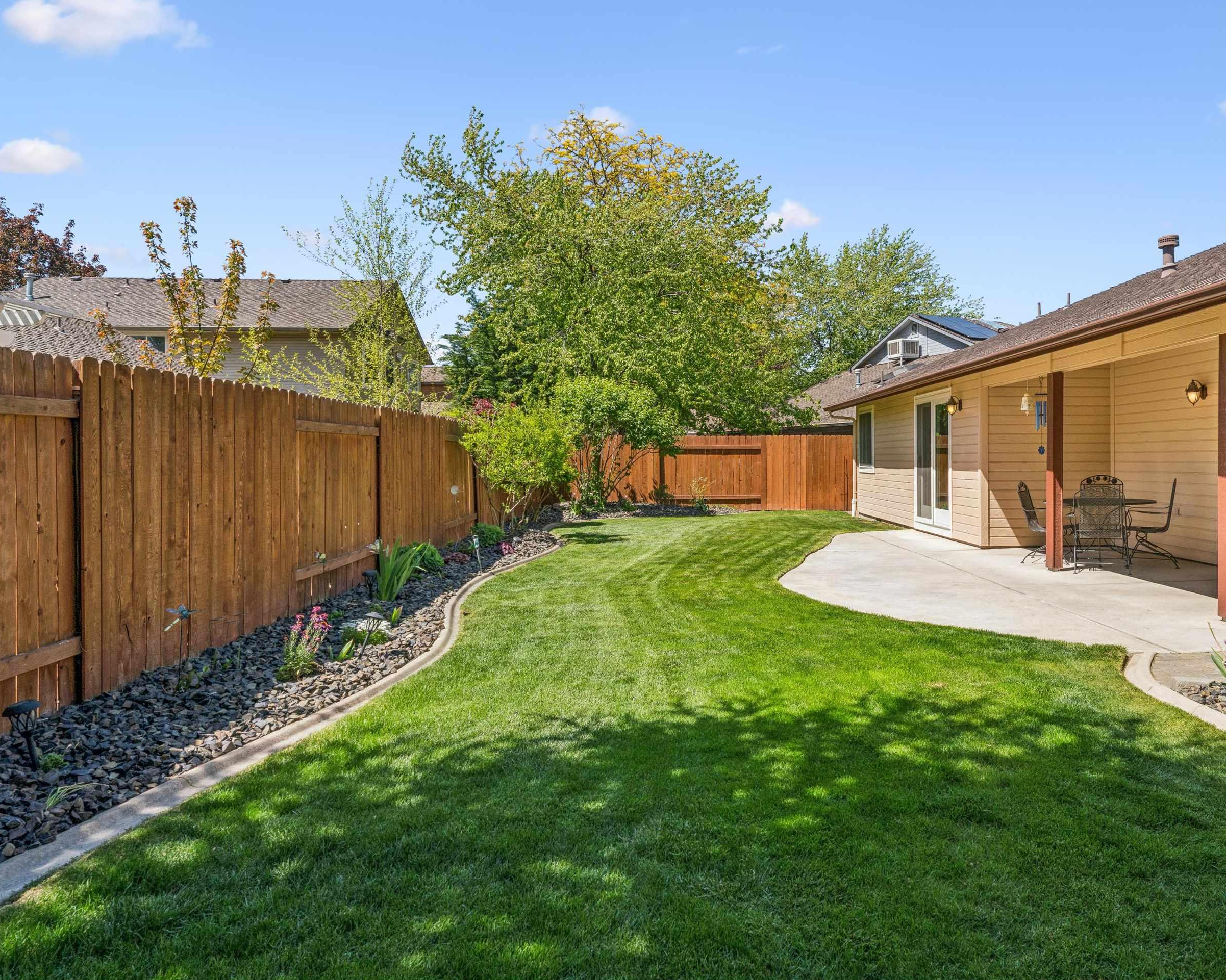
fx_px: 871
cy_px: 460
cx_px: 729
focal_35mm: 24
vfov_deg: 58.7
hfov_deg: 69.7
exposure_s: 1/250
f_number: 13
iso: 400
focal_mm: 20
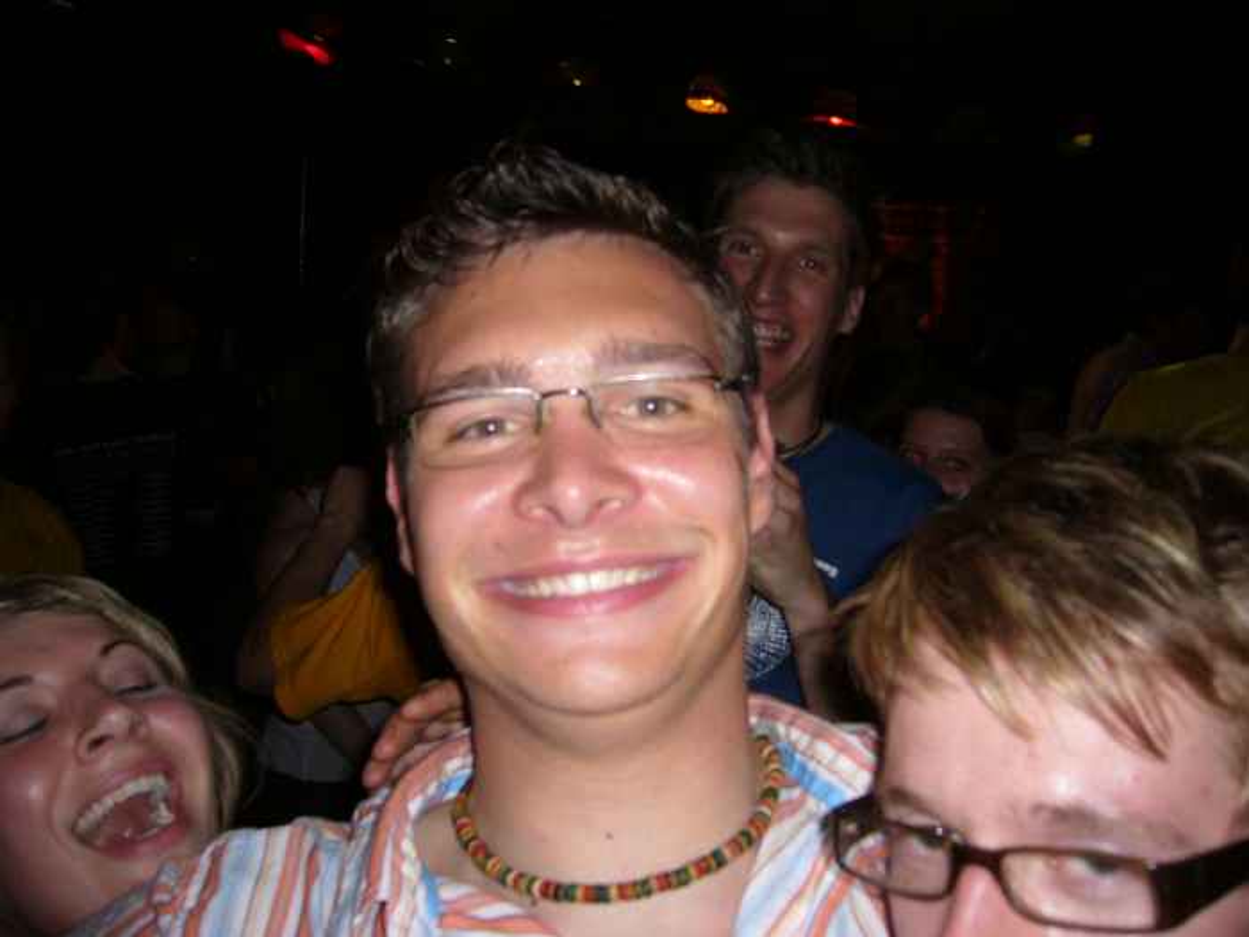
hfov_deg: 52.6
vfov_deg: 40.7
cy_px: 468
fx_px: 1263
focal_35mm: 35
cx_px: 624
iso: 100
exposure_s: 1/60
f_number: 2.8
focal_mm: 5.8
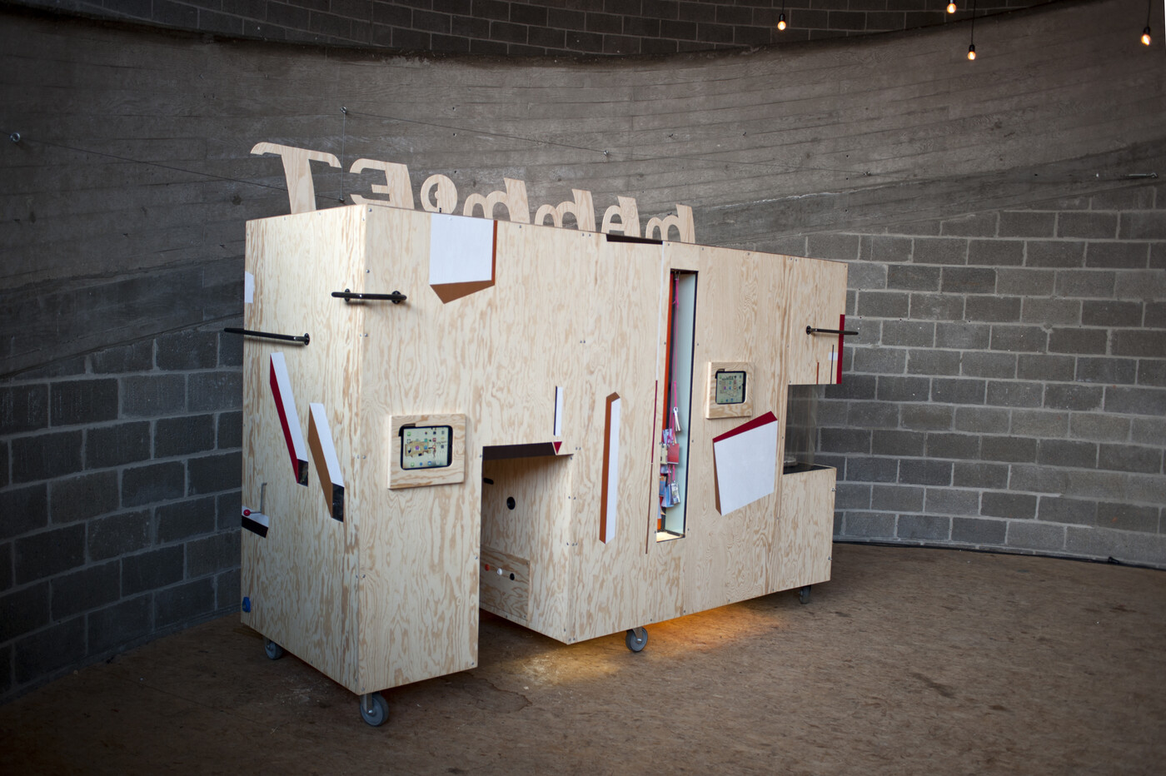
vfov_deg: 46.4
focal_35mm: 28
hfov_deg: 65.5
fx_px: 906
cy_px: 388
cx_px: 583
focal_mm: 28
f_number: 2.8
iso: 200
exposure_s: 1/60
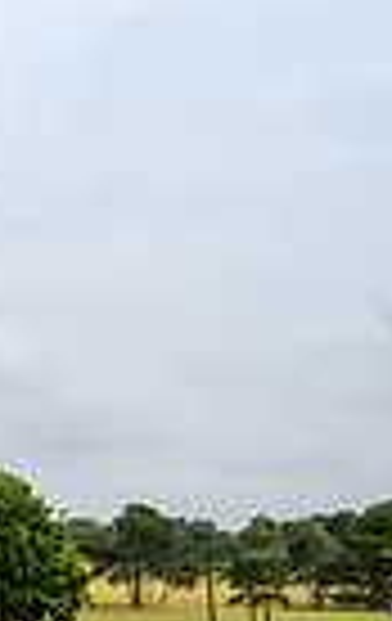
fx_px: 1631
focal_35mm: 96
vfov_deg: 21.4
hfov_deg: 10.7
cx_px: -671
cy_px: 464
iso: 250
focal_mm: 22.5
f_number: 7.1
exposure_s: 1/1250
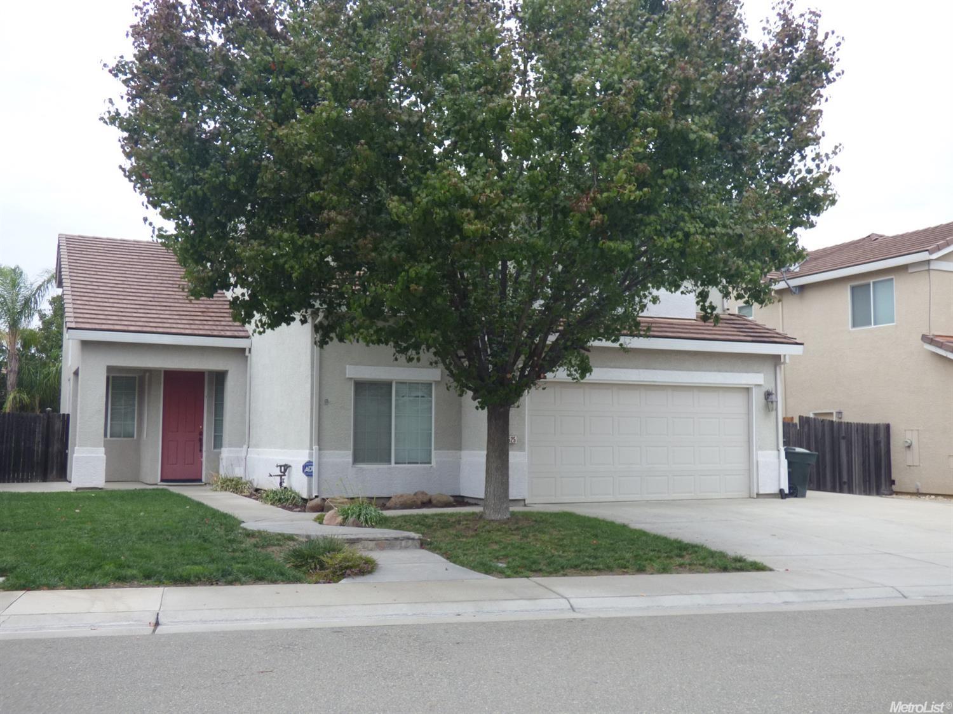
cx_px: 476
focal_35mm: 36
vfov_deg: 39.6
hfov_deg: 51.4
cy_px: 357
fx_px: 991
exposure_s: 1/60
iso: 125
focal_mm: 6.47
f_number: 3.5
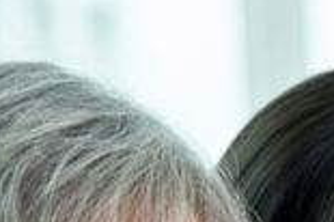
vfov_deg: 3.1
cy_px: 623
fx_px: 4050
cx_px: 459
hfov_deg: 4.7
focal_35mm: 437
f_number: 4
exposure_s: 1/60
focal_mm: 66
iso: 160
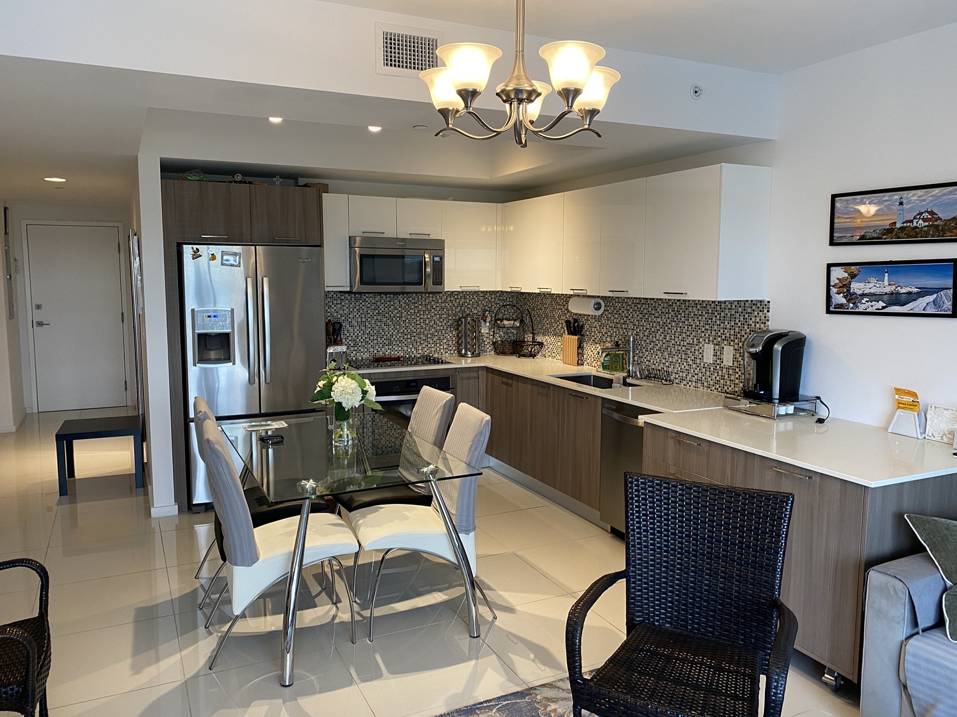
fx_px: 719
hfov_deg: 67.3
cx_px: 478
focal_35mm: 26
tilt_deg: -7.2
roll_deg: -0.4
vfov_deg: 53.1
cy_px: 358
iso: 80
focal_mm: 4.25
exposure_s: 1/60
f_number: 1.8
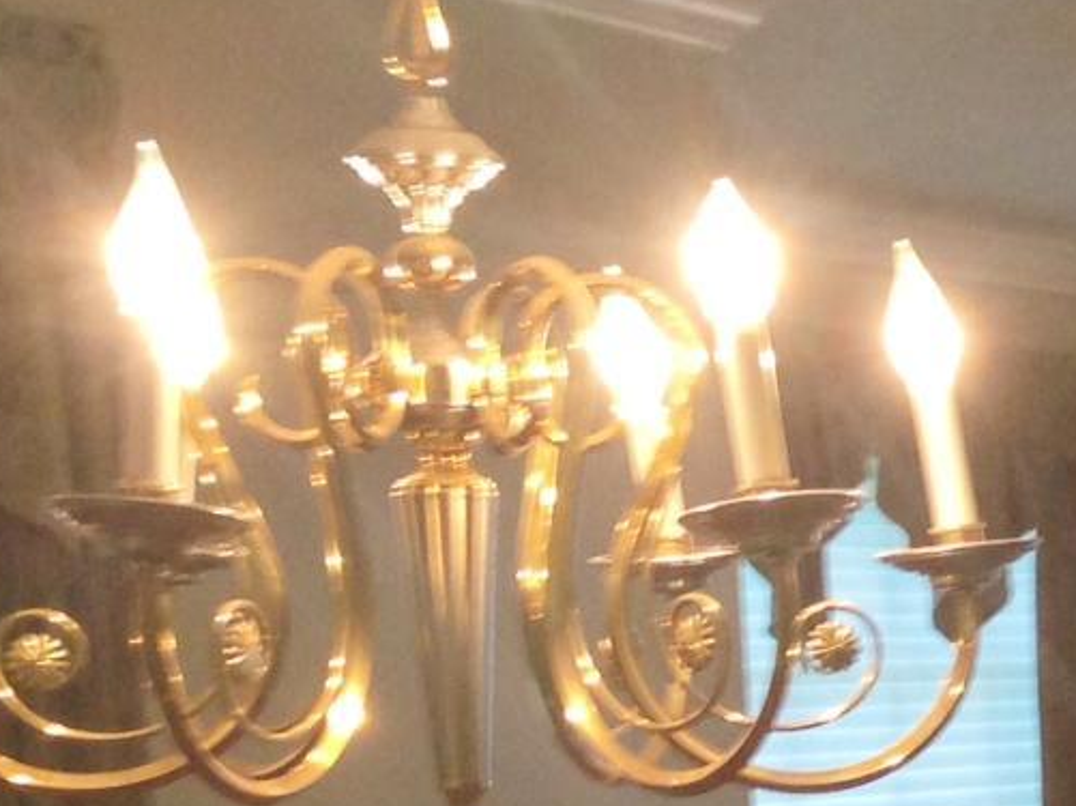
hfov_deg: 13.3
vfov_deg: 10.7
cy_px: 1073
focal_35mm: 135
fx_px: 4193
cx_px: 1858
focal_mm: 4.12
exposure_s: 1/20
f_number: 2.4
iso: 125
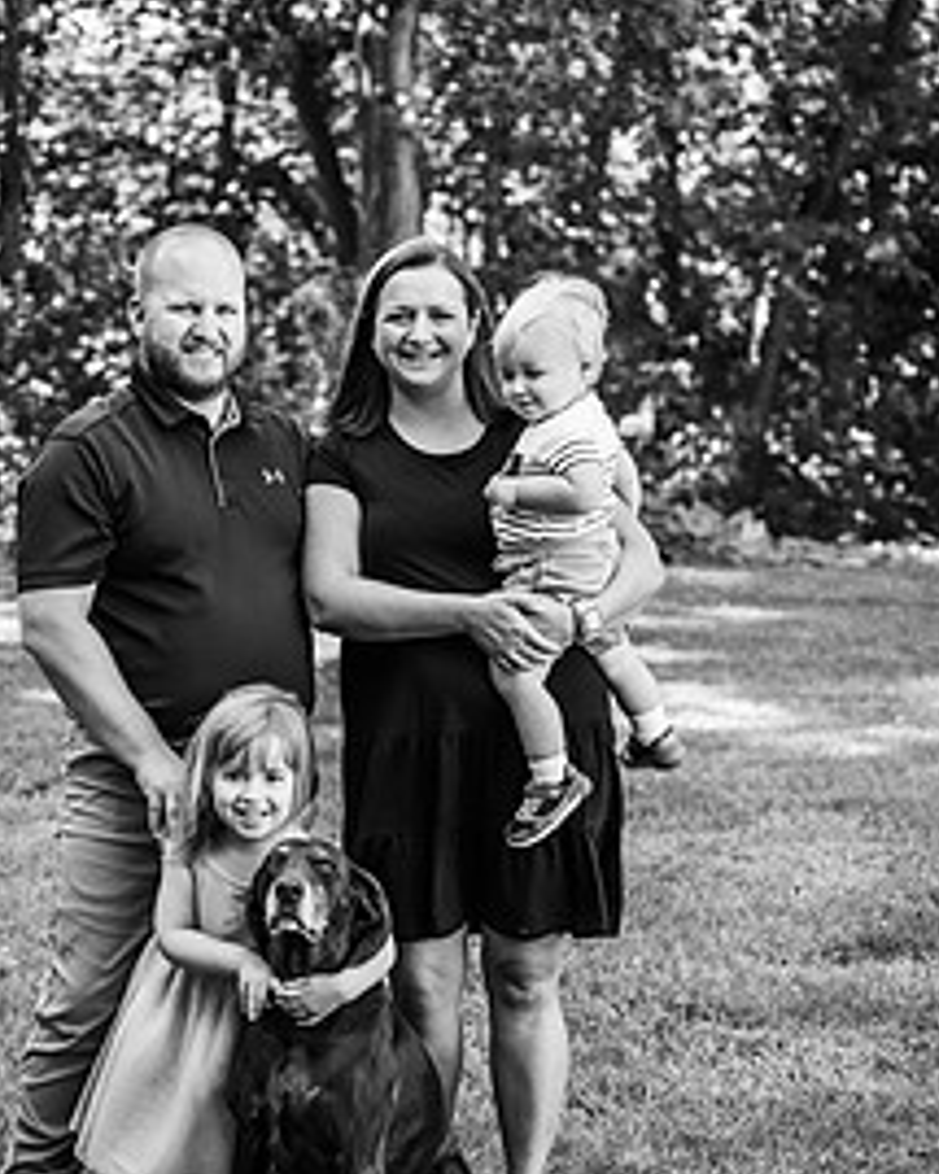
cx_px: 349
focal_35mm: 77
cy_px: 594
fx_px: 2676
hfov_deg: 19.9
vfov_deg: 24.8
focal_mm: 49
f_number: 2.8
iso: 640
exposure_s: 1/640
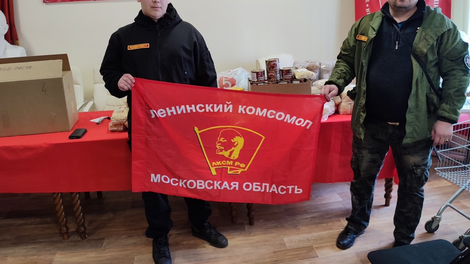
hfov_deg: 67.9
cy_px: 92
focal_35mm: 28
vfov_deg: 41.0
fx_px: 349
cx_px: 236
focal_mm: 6.04
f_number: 1.9
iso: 301
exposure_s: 1/25
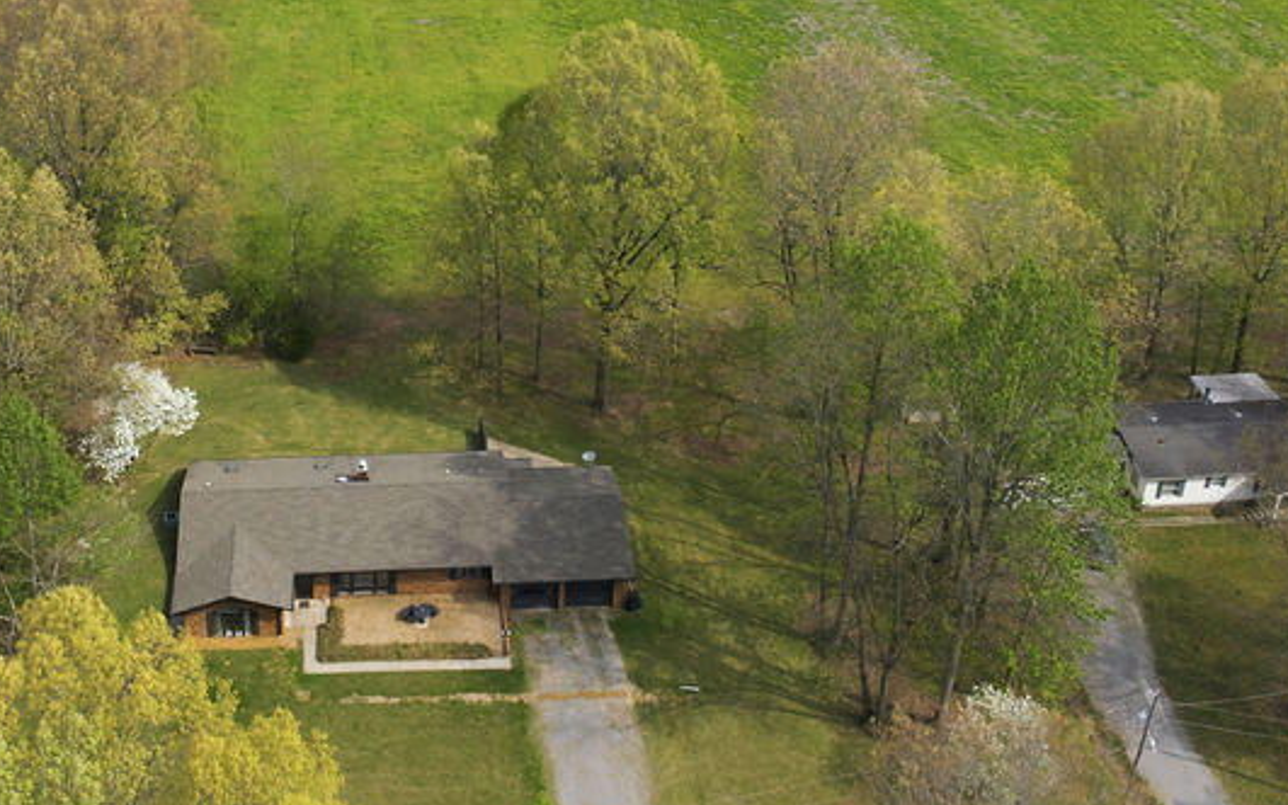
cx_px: 466
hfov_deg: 40.7
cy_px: 210
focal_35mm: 49
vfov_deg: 26.0
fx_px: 1720
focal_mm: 12.3
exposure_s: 1/320
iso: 200
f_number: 10
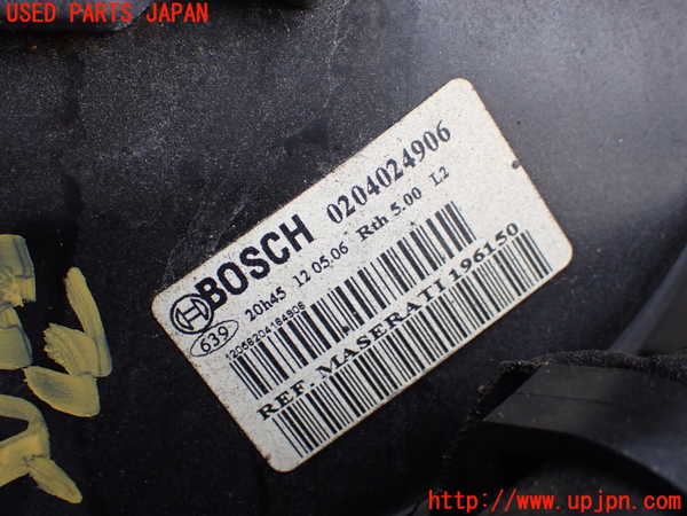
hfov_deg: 33.2
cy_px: 258
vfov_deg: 25.2
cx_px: 344
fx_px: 1151
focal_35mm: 58
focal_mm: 10.35
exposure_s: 1/250
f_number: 3.5
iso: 400
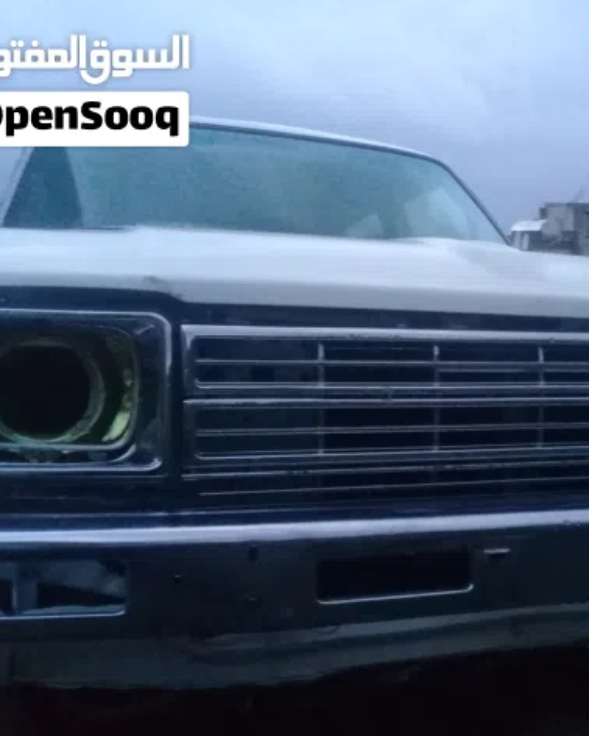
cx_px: 424
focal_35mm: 41
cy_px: 371
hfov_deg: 35.9
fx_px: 893
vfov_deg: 44.8
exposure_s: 1/17
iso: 500
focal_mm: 3.3
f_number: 2.2
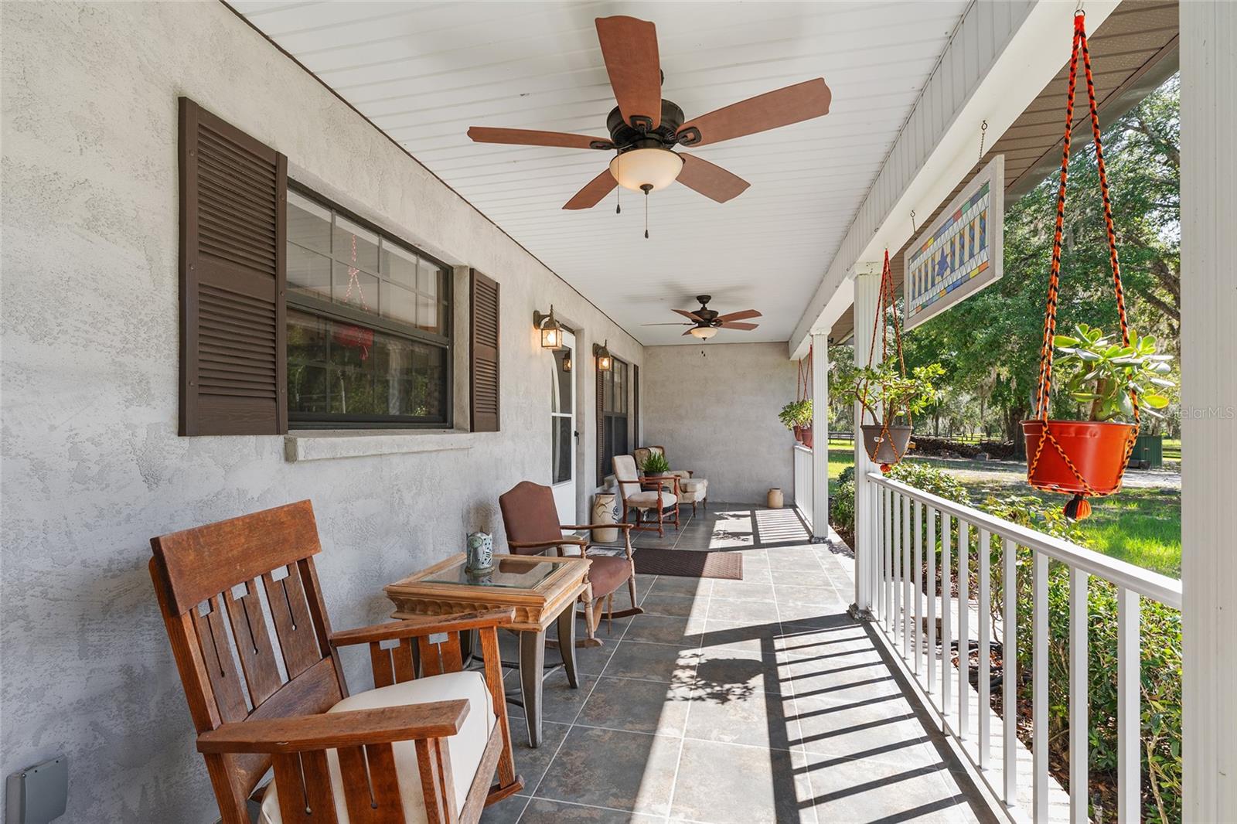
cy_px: 412
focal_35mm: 16
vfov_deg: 73.7
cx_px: 618
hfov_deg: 96.7
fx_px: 550
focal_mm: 16
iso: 250
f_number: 8
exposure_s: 1/100
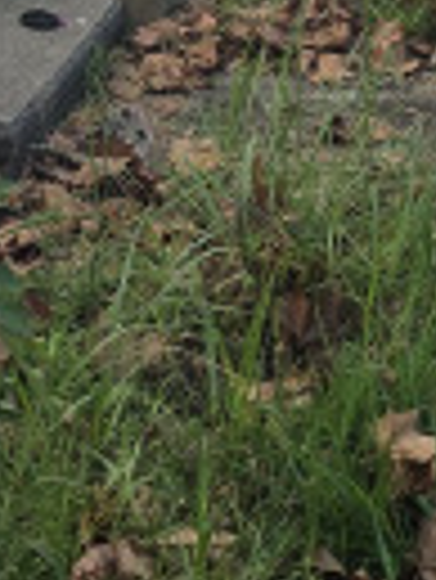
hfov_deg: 9.8
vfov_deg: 12.3
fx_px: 2548
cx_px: 189
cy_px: -330
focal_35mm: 152
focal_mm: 6.3
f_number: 1.7
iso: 12
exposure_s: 1/805
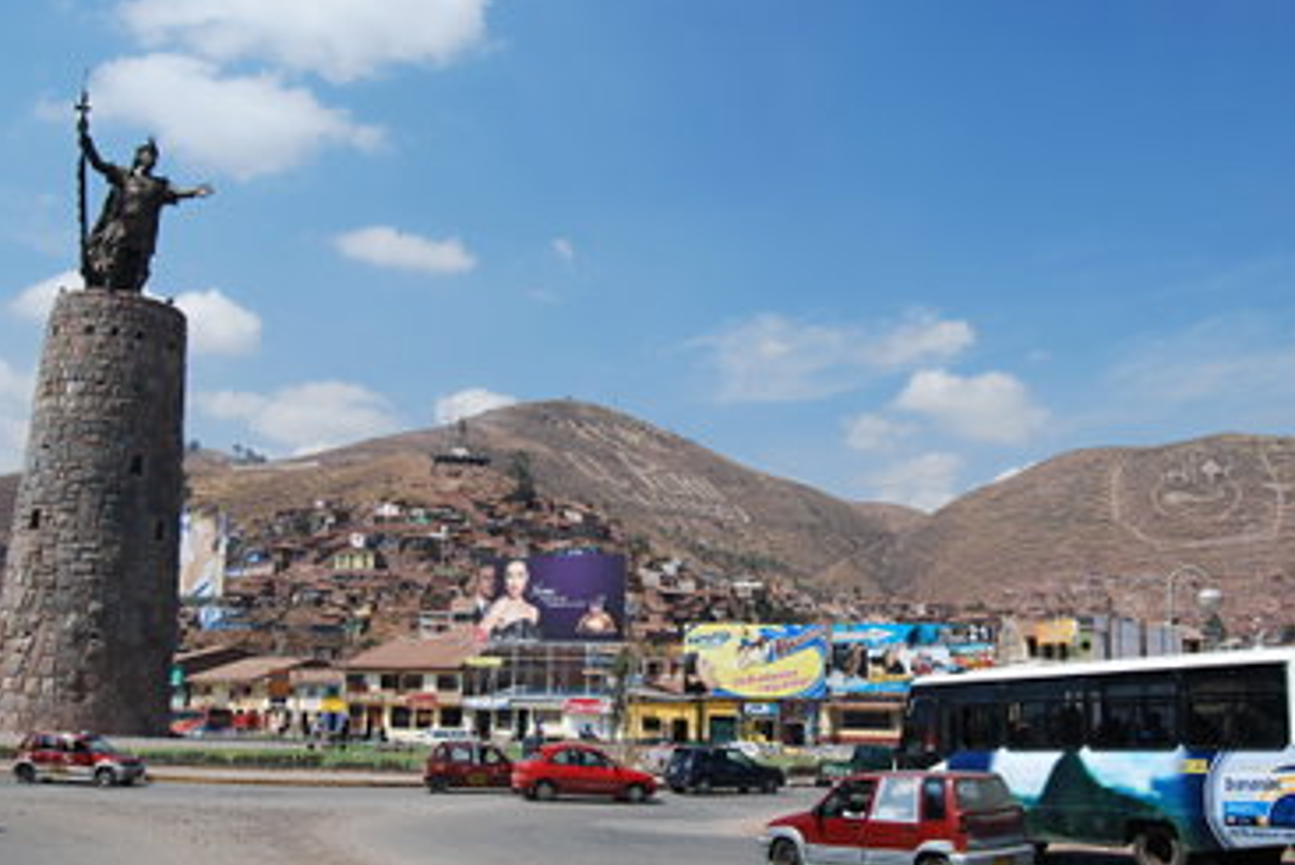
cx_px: 628
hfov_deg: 53.1
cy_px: 470
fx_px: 1295
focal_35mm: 36
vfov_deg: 36.9
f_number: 8
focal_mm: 22
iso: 100
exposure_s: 1/250
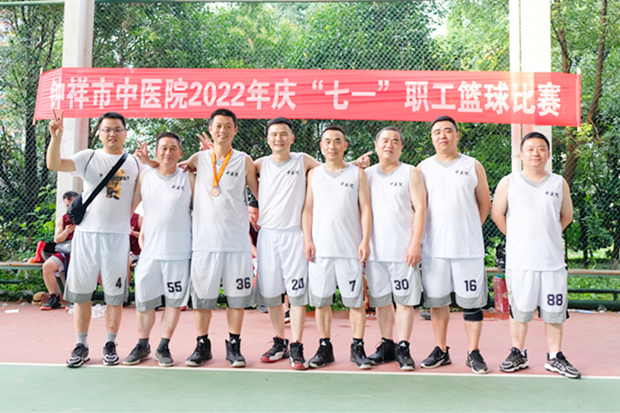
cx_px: 310
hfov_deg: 67.4
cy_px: 206
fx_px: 465
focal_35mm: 27
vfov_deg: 47.9
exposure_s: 1/125
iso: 200
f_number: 2.8
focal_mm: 18
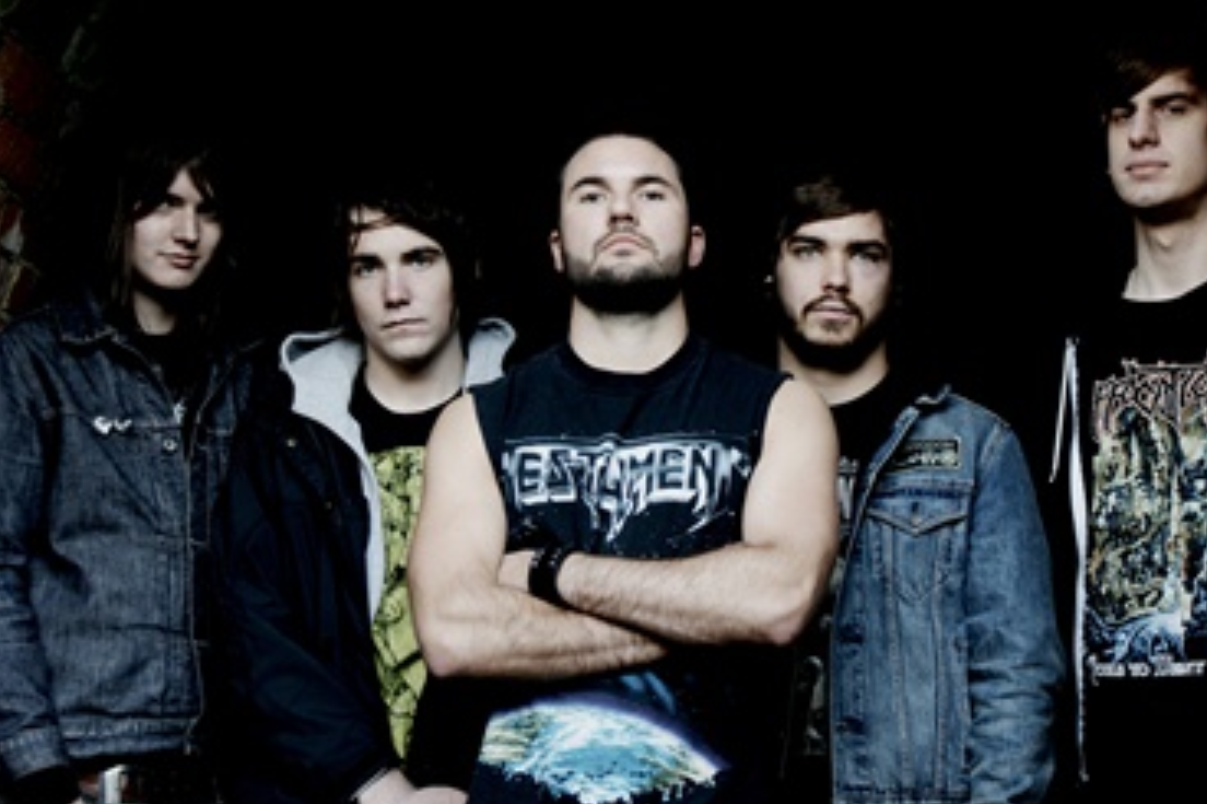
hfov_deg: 22.2
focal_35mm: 92
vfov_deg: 14.8
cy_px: 368
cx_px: 622
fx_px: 3083
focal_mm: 50
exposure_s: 1/20
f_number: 5.6
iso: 400
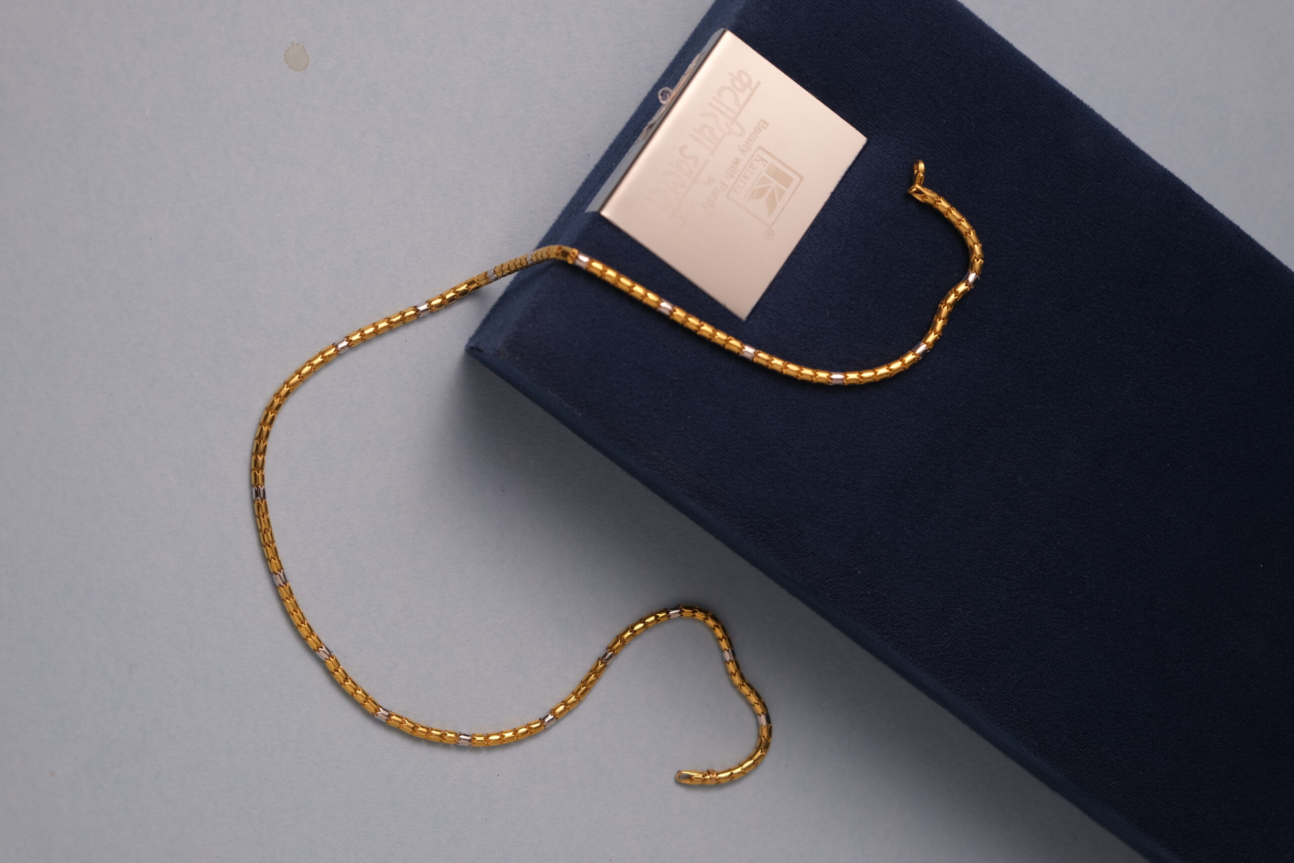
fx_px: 2840
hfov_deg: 25.7
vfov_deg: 17.3
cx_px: 647
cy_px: 432
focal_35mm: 79
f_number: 4
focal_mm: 52.4
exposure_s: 1/500
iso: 200
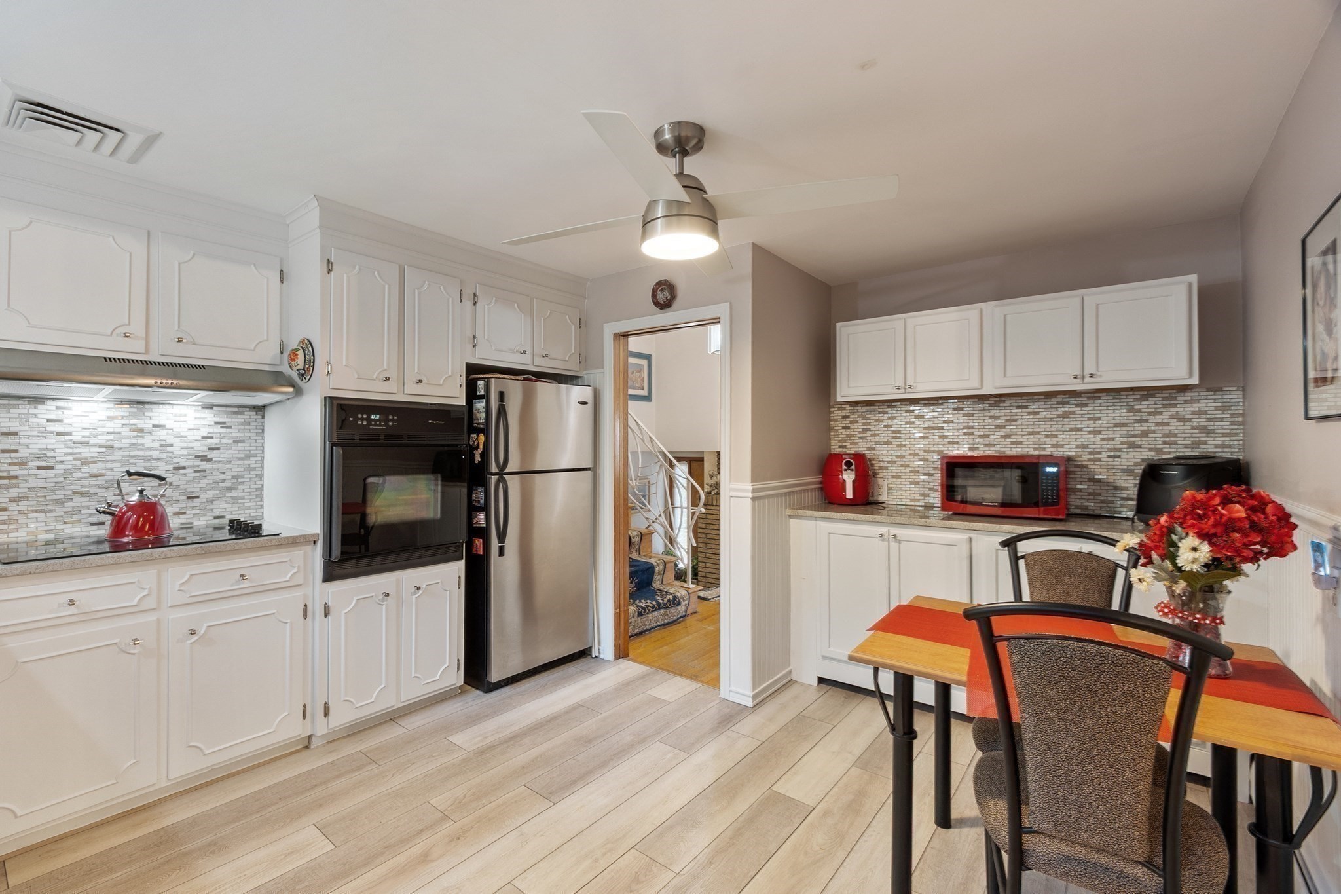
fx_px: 559
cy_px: 447
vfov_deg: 77.3
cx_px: 670
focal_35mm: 15
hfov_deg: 100.4
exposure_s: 4
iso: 320
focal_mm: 10
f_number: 8
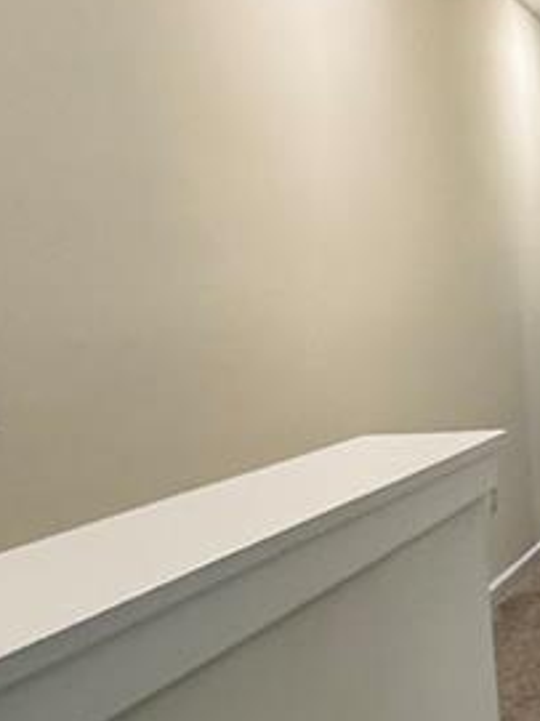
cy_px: 370
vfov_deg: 31.2
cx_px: 928
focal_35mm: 62
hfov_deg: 19.0
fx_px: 1291
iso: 320
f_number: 2.2
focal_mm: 2.22
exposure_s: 1/120
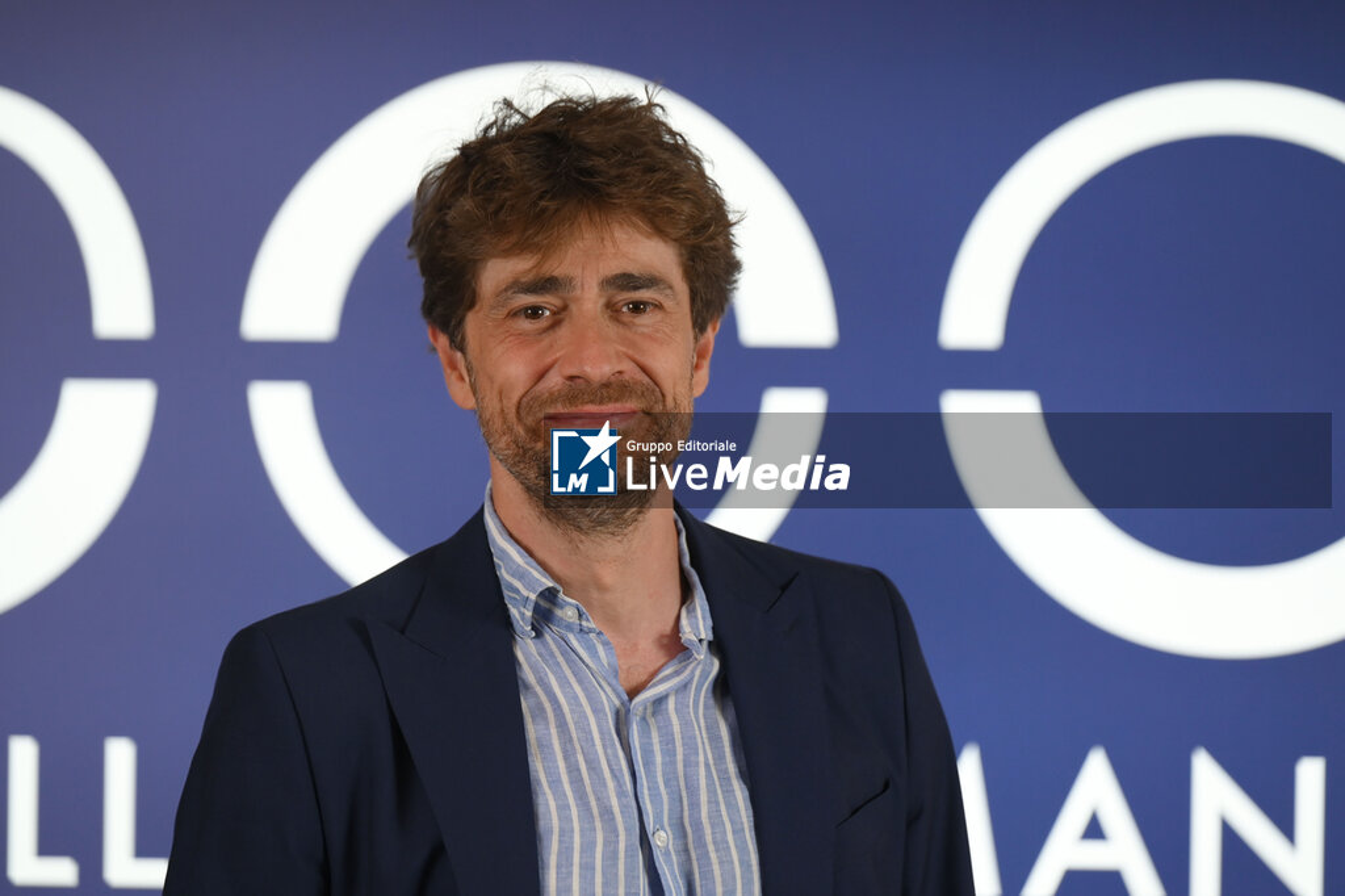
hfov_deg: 10.3
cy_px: 448
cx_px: 672
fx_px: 7469
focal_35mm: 200
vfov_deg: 6.9
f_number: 4
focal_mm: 200
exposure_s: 1/500
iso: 1250
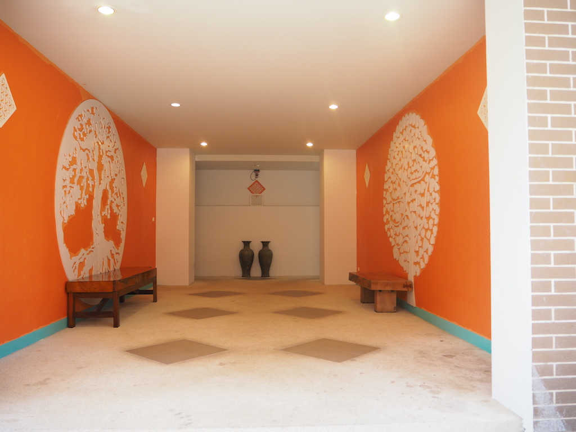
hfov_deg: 63.4
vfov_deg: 49.7
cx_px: 288
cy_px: 216
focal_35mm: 28
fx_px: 466
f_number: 3.5
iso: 400
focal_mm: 14
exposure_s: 1/60
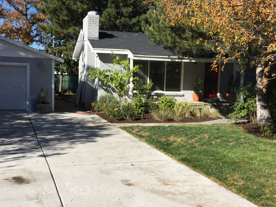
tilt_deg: -4.8
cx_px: 105
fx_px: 319
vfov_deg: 36.0
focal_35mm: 40
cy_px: 101
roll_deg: -1.0
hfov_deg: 46.4
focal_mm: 4.15
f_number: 2.2
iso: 32
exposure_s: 1/1799
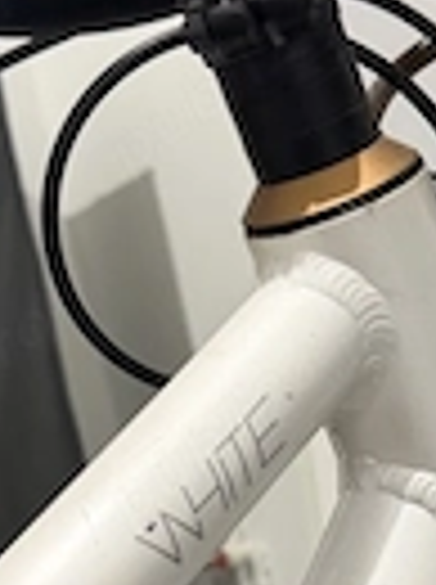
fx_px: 1247
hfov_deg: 19.6
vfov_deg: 25.9
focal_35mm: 74
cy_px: 468
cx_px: 346
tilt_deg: -15.5
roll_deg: +2.7
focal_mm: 6.76
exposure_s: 1/60
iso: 400
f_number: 1.78
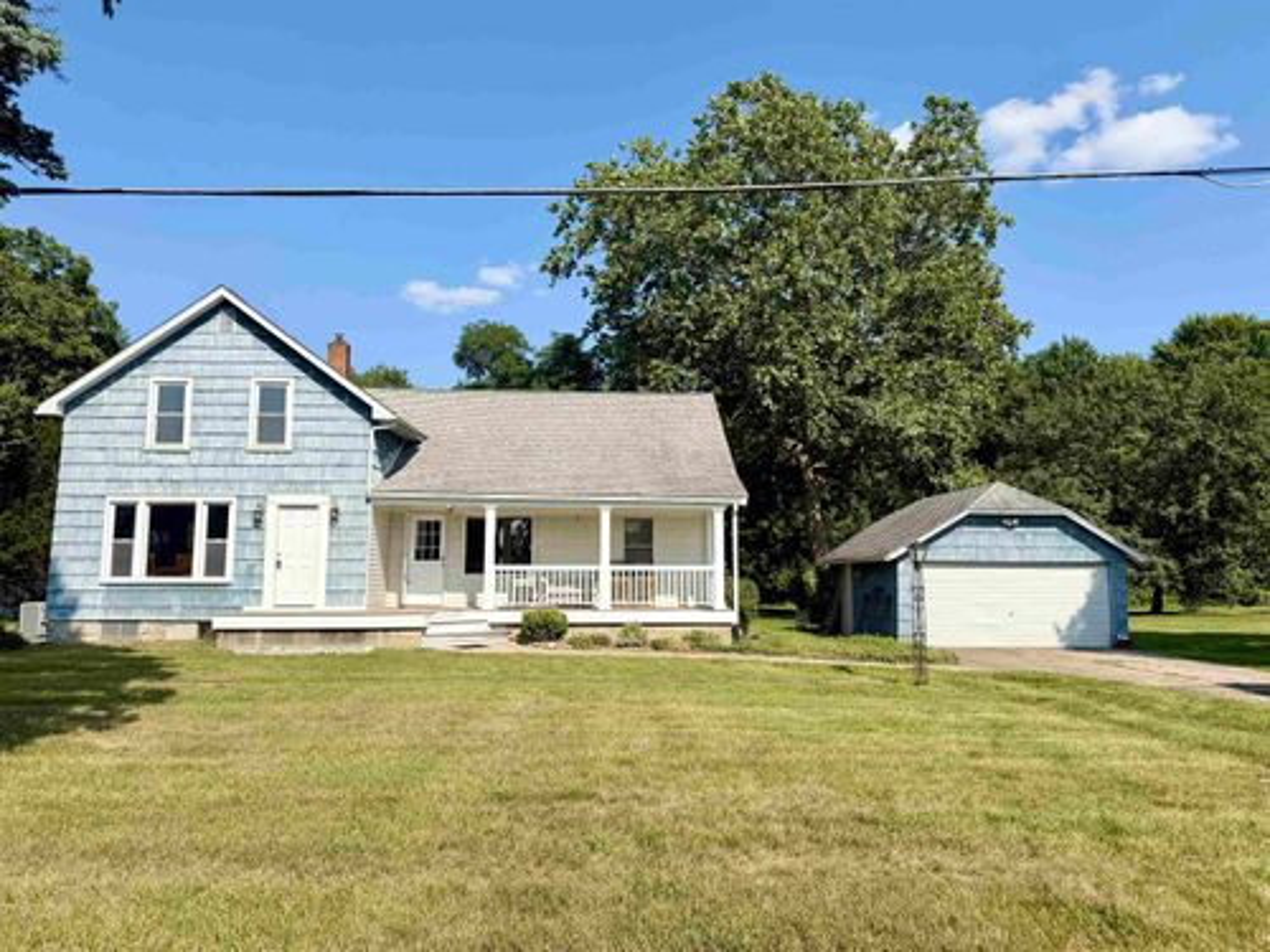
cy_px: 476
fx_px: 881
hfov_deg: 71.6
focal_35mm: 24
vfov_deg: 56.8
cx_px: 635
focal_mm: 6.76
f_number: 1.78
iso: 80
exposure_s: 1/5714
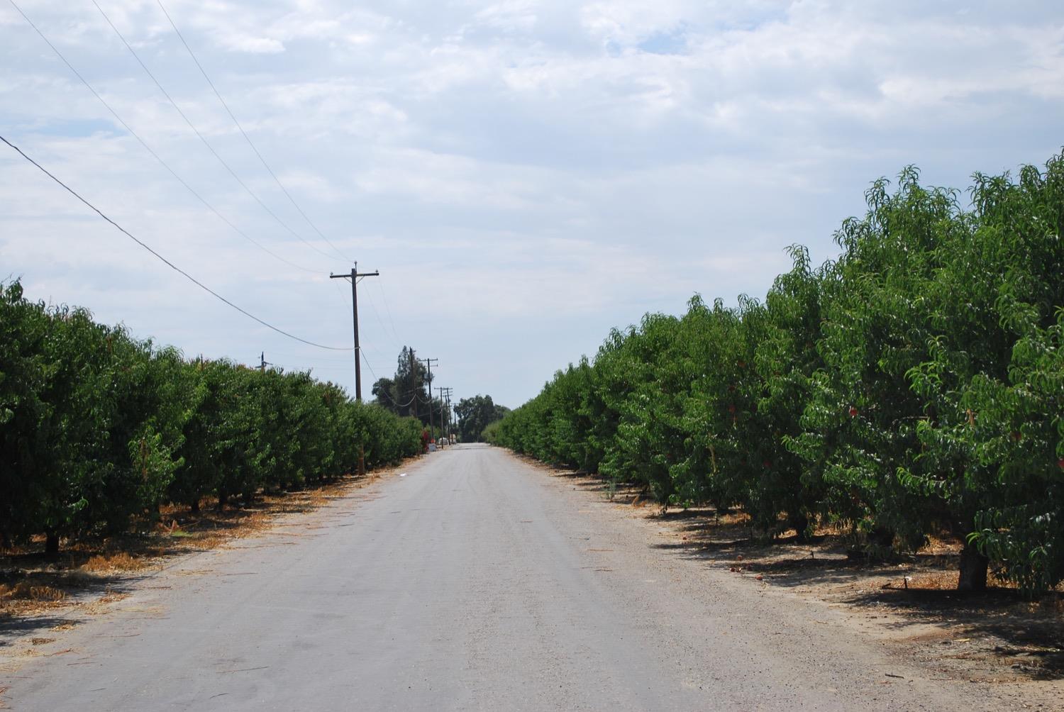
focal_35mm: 63
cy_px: 356
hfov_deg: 31.9
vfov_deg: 21.6
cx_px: 532
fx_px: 1864
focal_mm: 42
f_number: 5.3
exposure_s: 1/1000
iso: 160
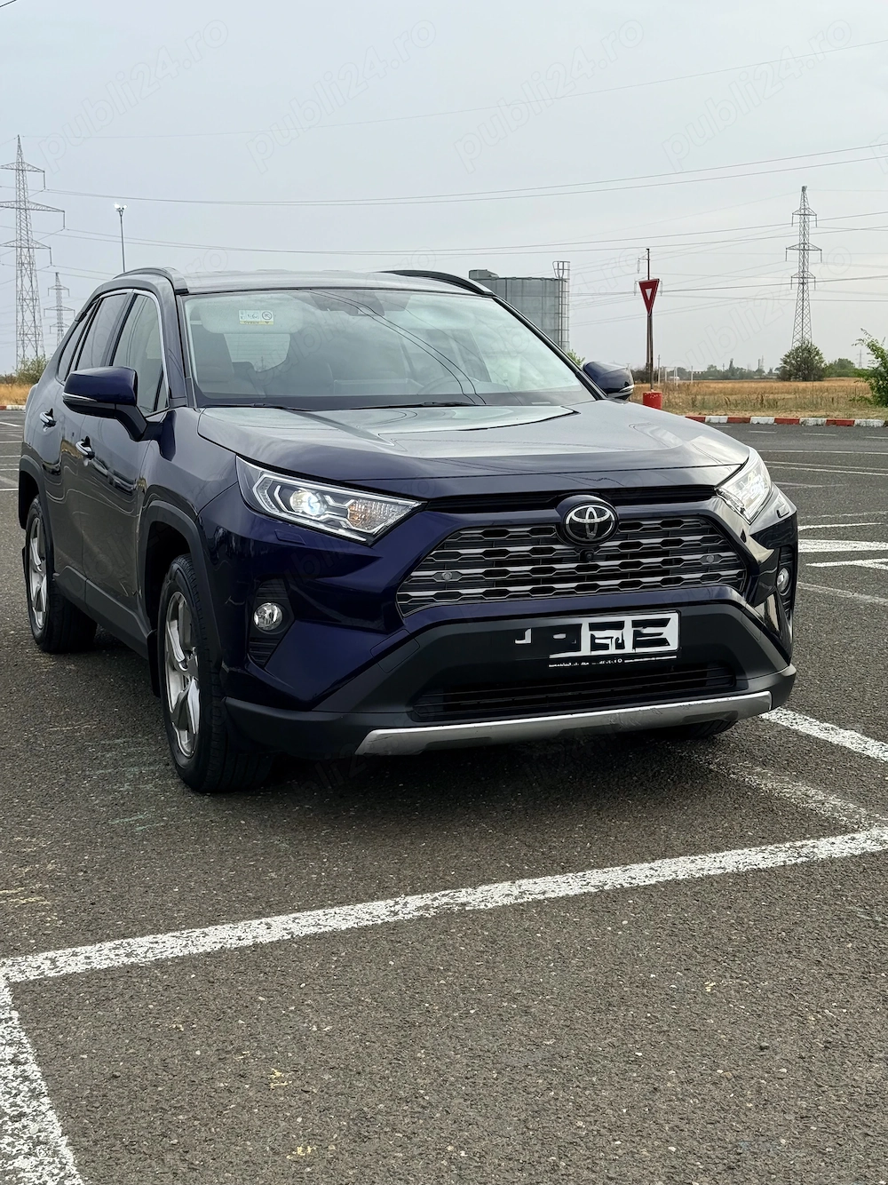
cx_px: 444
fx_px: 1642
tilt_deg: -11.8
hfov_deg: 30.3
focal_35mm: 48
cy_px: 592
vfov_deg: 39.7
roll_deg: -0.4
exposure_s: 1/1456
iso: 64
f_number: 1.78
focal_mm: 6.76
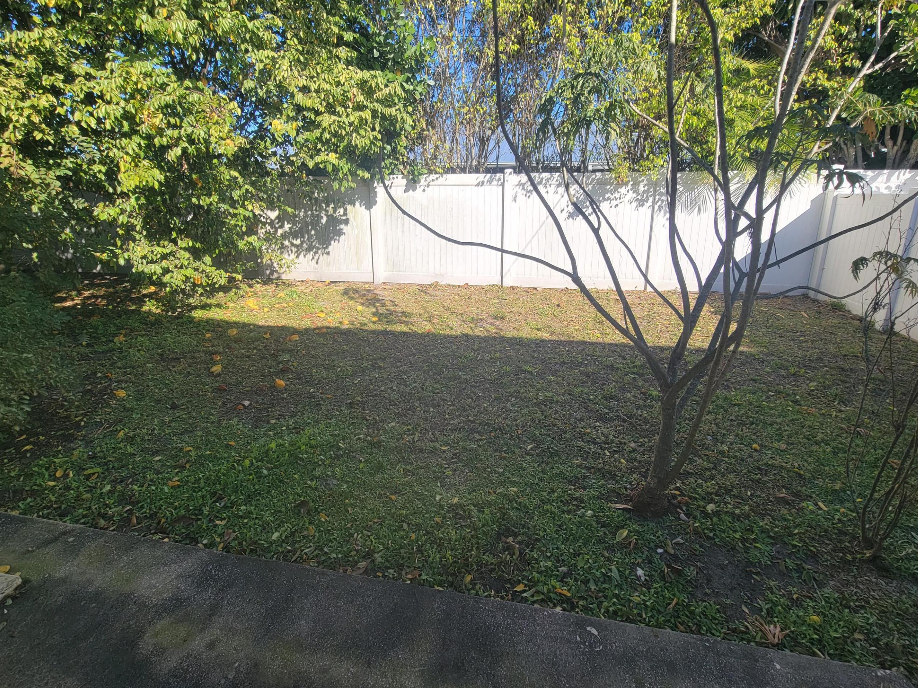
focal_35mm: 15
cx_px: 475
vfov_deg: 81.3
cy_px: 297
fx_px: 398
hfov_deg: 98.1
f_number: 2.2
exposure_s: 1/754
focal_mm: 2.2
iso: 50
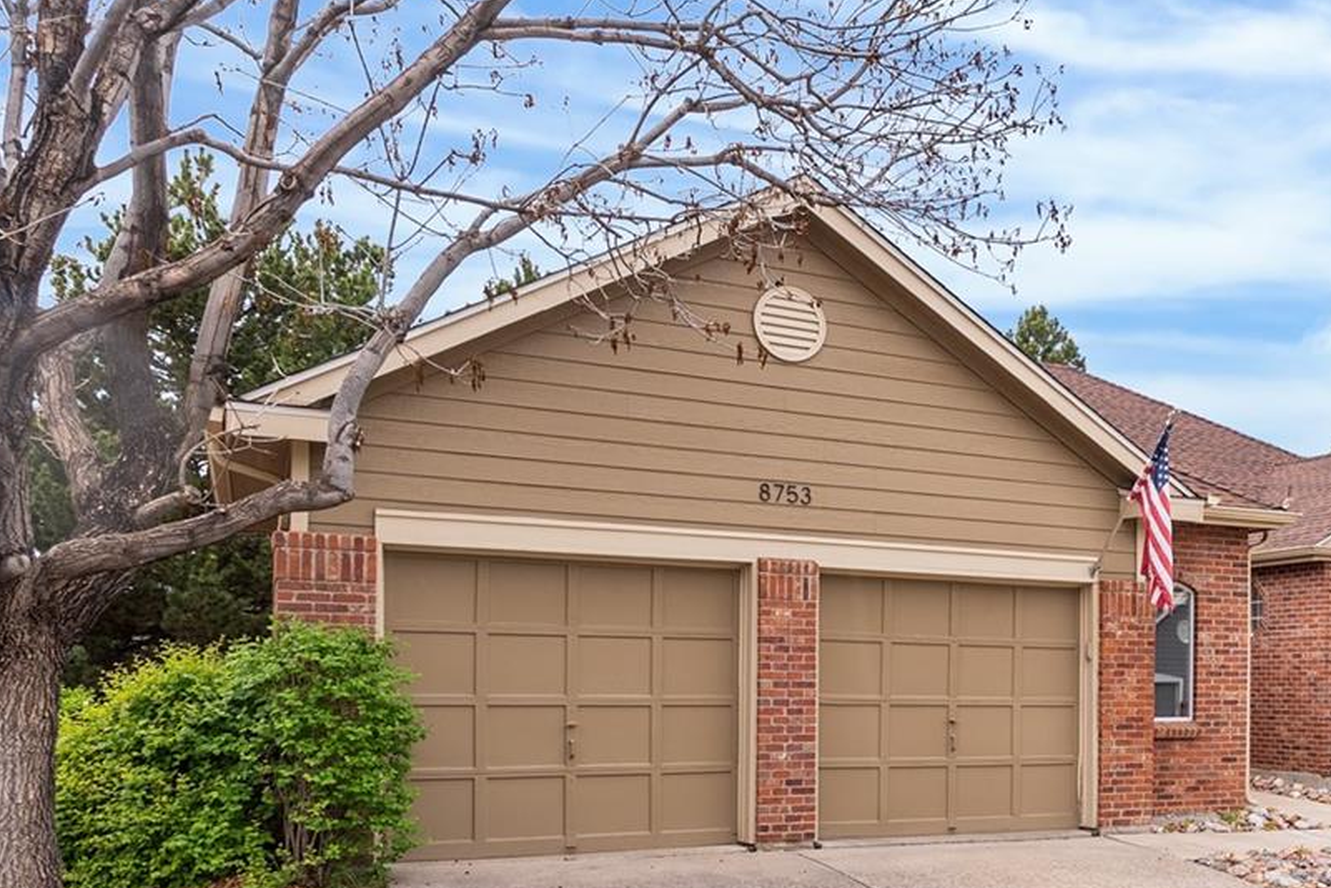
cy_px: 683
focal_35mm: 39
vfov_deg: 33.4
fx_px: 1442
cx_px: 1156
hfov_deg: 45.6
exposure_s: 1/100
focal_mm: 19.5
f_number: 8
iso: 200
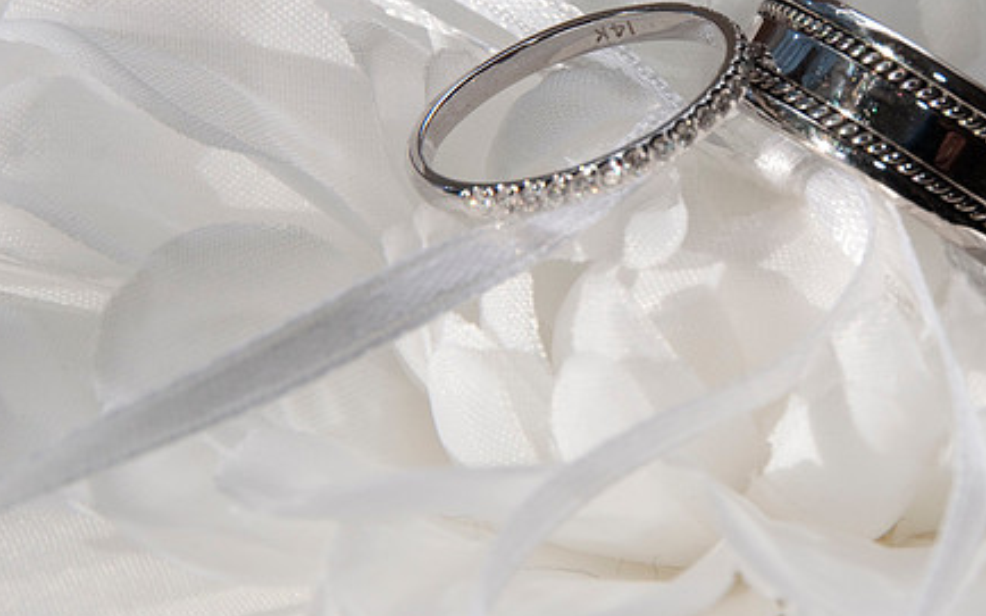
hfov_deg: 4.4
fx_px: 12841
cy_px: 142
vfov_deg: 2.7
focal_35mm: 478
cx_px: 770
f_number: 14
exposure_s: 1/200
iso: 250
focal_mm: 170
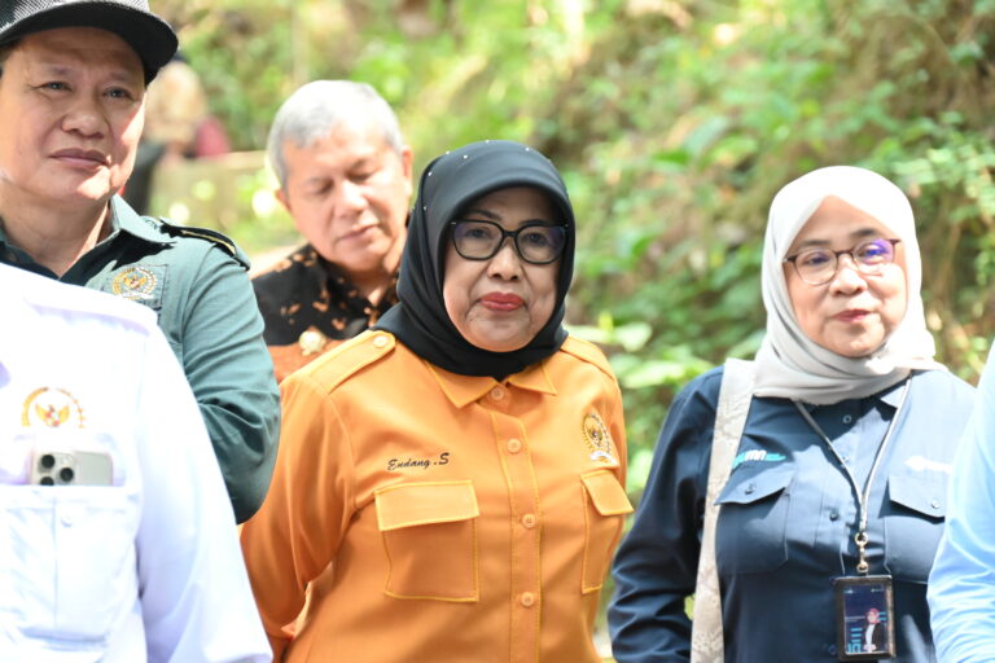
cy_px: 332
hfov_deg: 13.7
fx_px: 4146
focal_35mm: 150
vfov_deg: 9.1
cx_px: 498
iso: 8000
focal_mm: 150
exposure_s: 1/320
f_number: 6.3
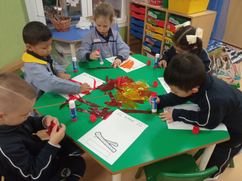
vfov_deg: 51.4
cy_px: 90
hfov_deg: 65.3
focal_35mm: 27
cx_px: 121
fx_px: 189
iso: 358
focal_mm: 3.79
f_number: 2.2
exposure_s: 1/33.3
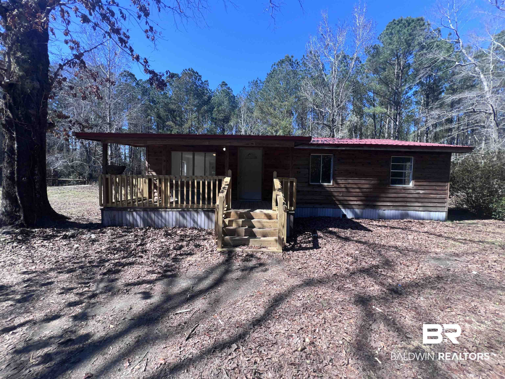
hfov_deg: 106.2
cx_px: 252
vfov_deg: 89.9
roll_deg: -1.4
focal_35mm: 13
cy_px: 190
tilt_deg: -2.7
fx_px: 190
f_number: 1.8
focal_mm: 1.57
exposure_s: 1/582
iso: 25
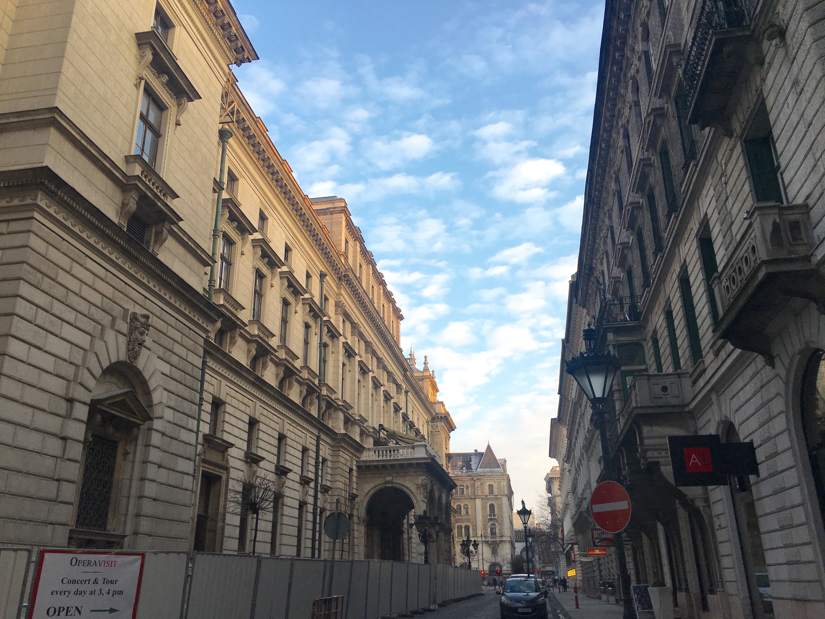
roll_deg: +0.0
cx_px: 412
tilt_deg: +24.1
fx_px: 691
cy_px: 310
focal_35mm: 29
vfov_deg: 48.2
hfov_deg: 61.7
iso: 25
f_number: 2.2
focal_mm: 4.15
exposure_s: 1/238
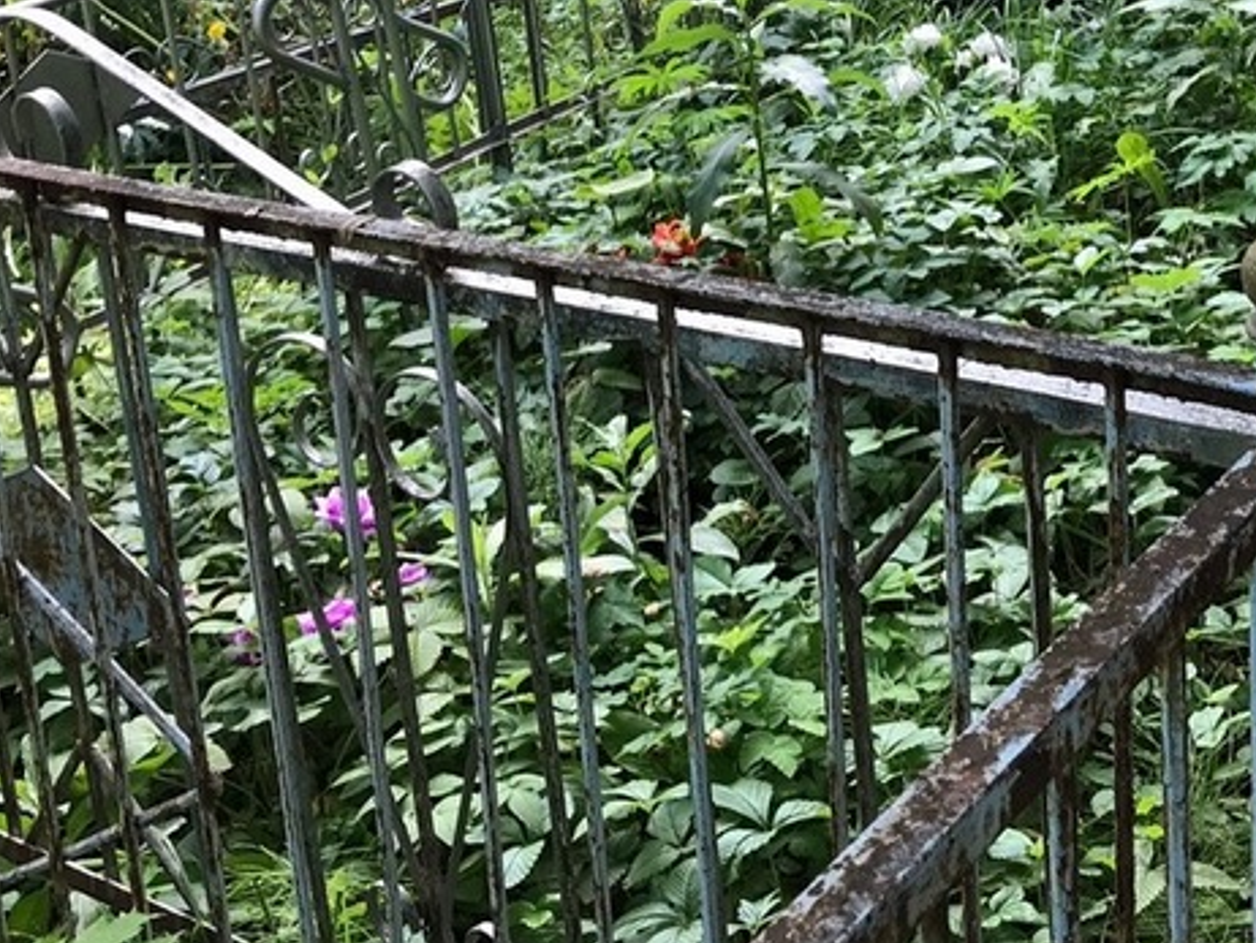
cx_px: 862
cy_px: 57
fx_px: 2251
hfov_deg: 30.9
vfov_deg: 22.9
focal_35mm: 62
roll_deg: +0.7
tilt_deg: -12.9
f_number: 1.8
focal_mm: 3.99
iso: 20
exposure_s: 1/102
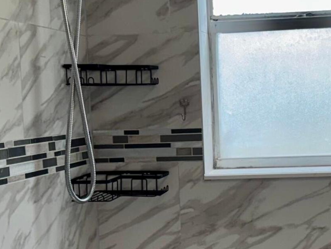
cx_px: 286
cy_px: 132
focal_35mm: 87
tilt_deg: -3.0
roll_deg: +1.2
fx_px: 832
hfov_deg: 22.1
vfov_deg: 17.0
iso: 80
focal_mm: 6.76
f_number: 1.78
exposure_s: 1/460
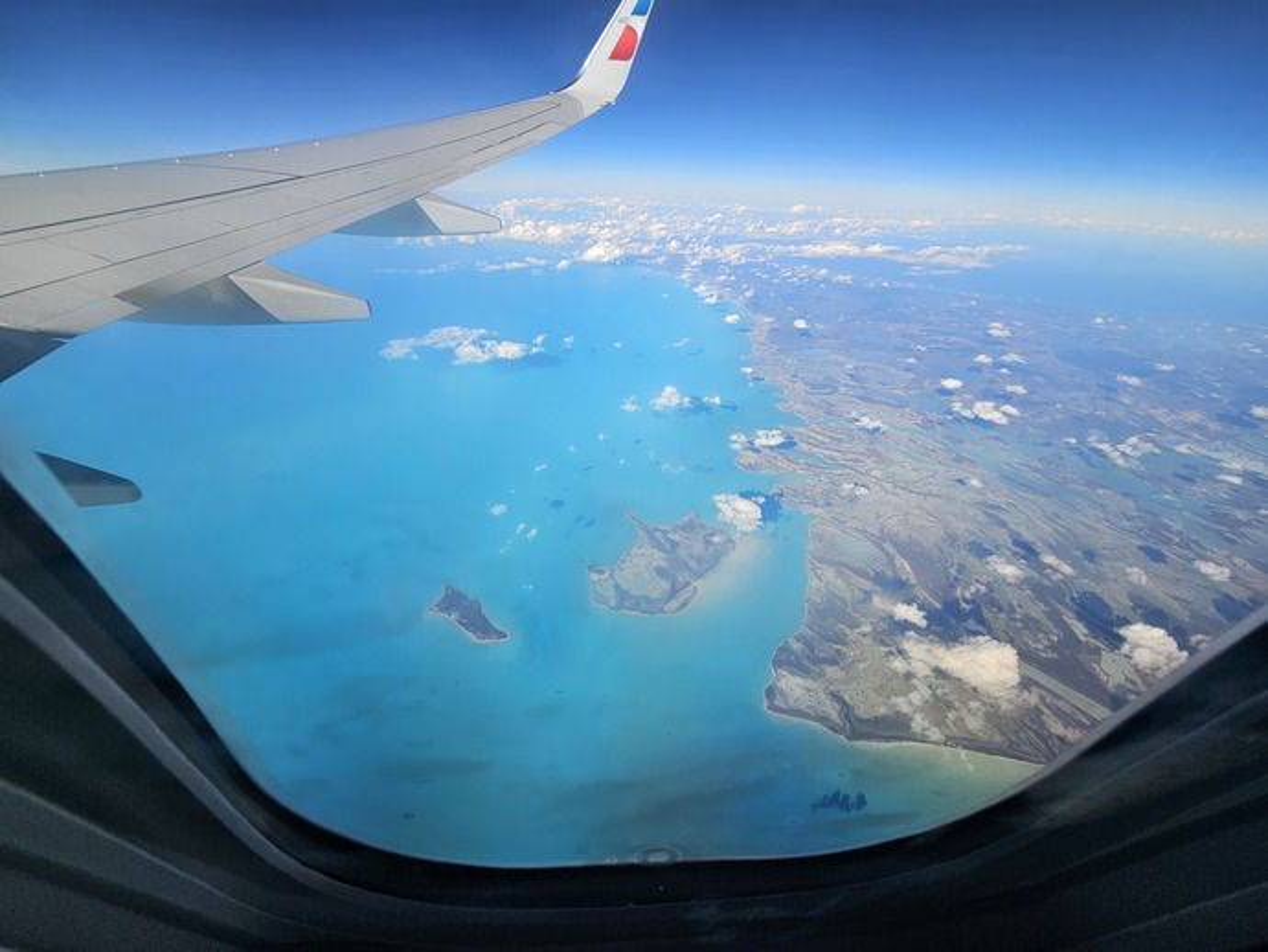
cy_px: 476
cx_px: 634
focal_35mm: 13
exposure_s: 1/2186
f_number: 2.2
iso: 50
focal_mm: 2.2
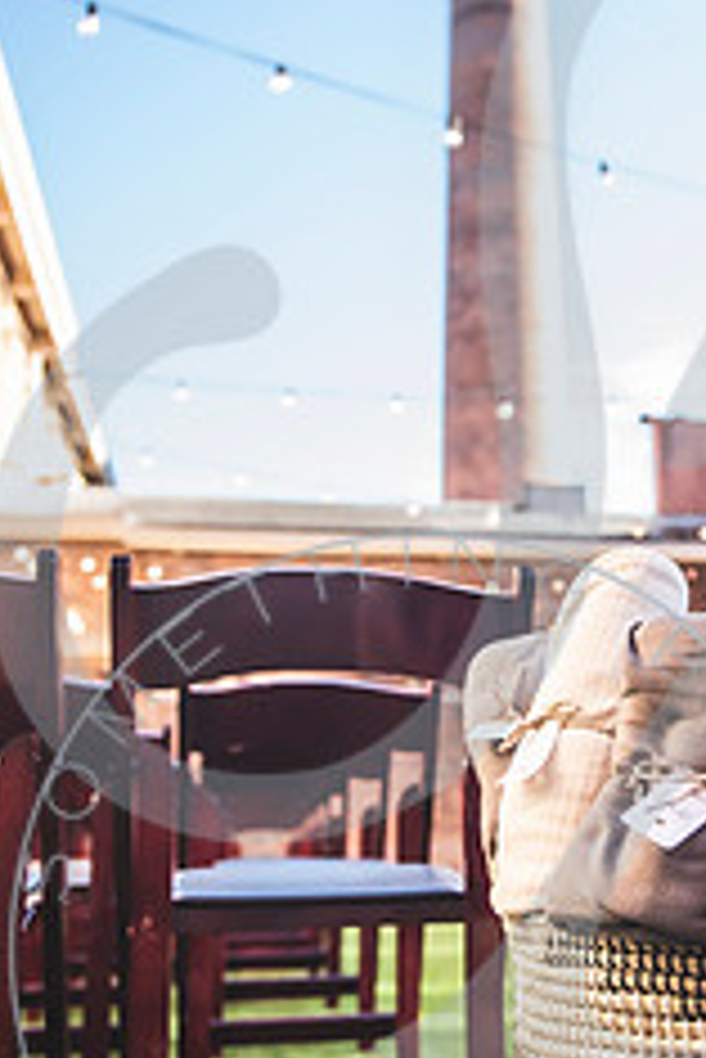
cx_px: 630
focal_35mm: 46
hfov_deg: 28.2
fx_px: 1351
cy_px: 608
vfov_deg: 42.6
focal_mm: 24
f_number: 2.8
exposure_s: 1/200
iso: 100
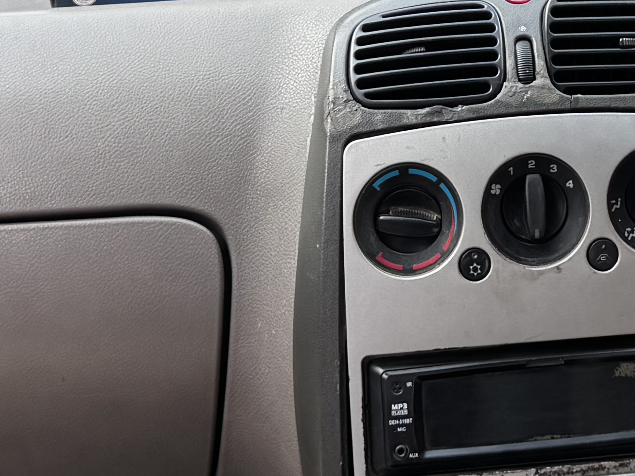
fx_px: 1926
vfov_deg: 13.2
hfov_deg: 18.5
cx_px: 547
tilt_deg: -3.9
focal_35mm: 105
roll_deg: -2.9
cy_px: -278
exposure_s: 1/204
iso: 64
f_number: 1.78
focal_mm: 6.76
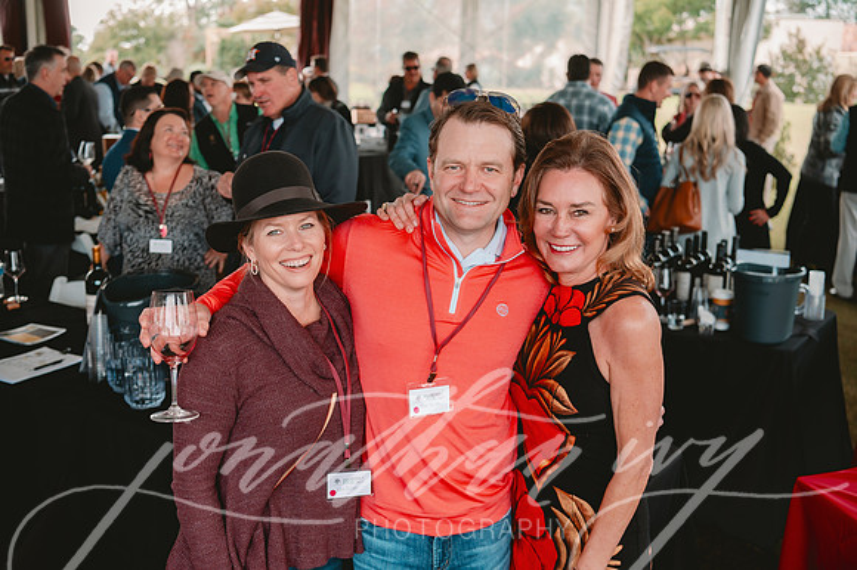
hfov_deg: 46.4
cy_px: 285
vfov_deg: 31.9
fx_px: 999
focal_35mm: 42
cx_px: 428
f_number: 3.5
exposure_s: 1/200
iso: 250
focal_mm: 42
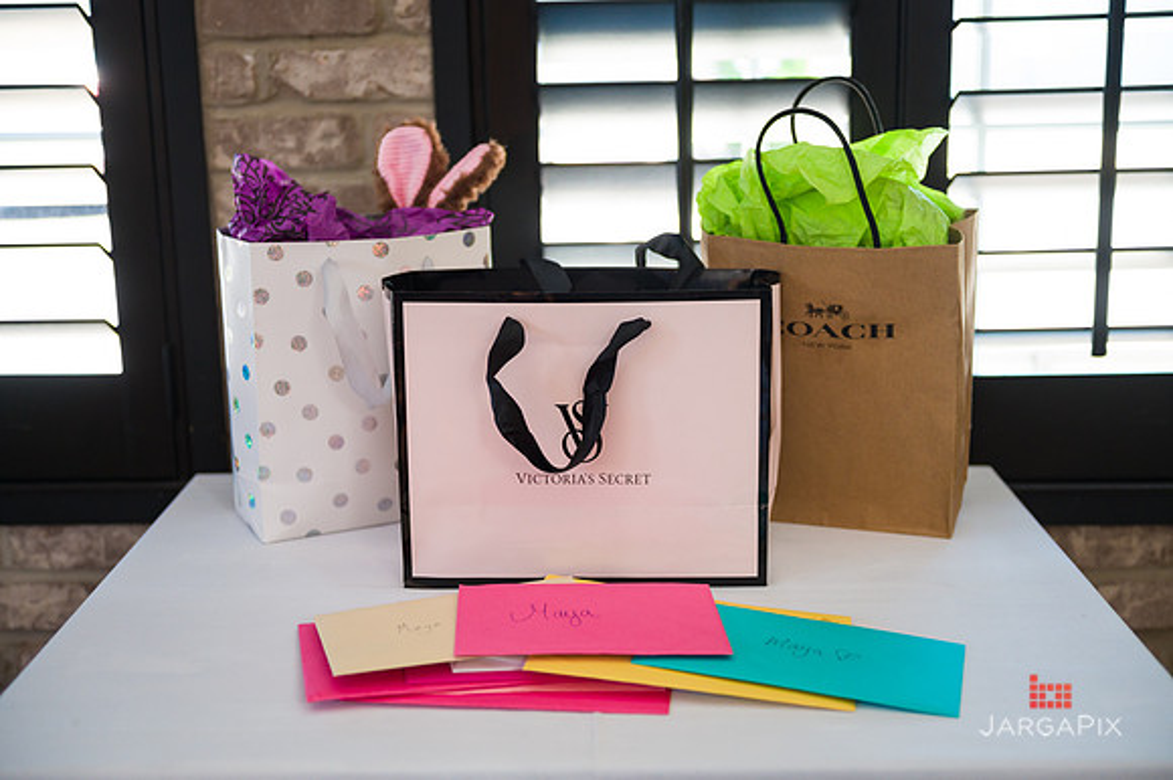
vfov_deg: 28.0
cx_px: 586
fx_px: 1563
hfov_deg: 41.1
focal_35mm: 48
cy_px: 390
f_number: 3.2
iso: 1250
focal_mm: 48
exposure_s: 1/200
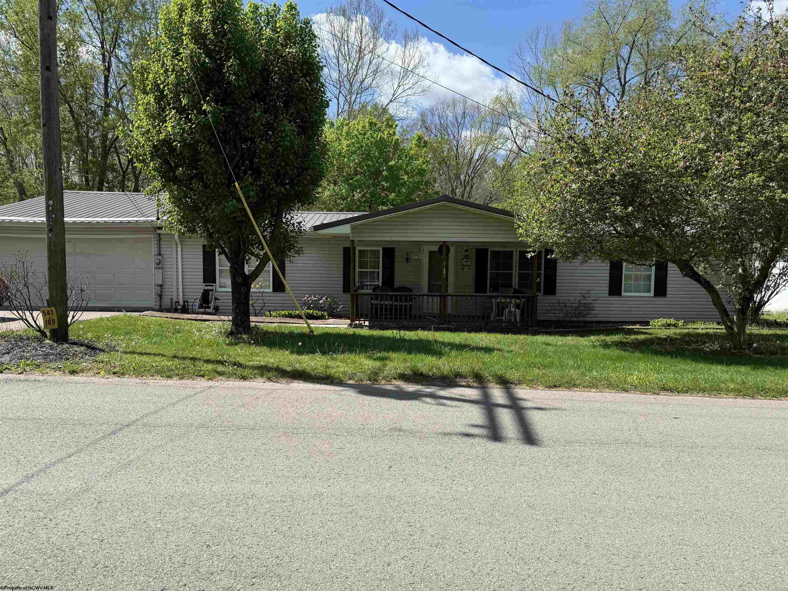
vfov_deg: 56.8
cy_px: 296
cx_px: 394
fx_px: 546
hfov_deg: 71.6
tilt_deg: -4.4
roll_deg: -0.1
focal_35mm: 24
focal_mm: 6.76
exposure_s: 1/3279
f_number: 1.78
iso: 80
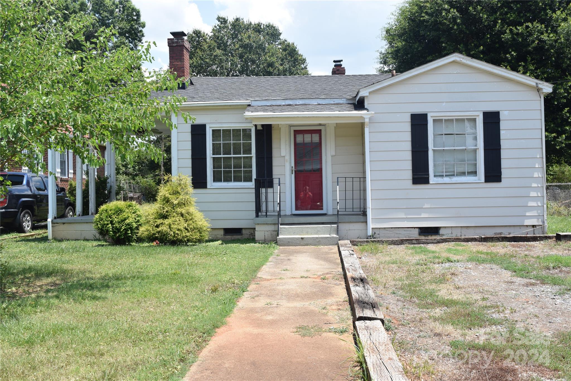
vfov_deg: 35.5
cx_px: 286
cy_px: 190
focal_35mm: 38
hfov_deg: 51.3
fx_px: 595
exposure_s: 1/320
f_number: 9
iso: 200
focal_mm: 25
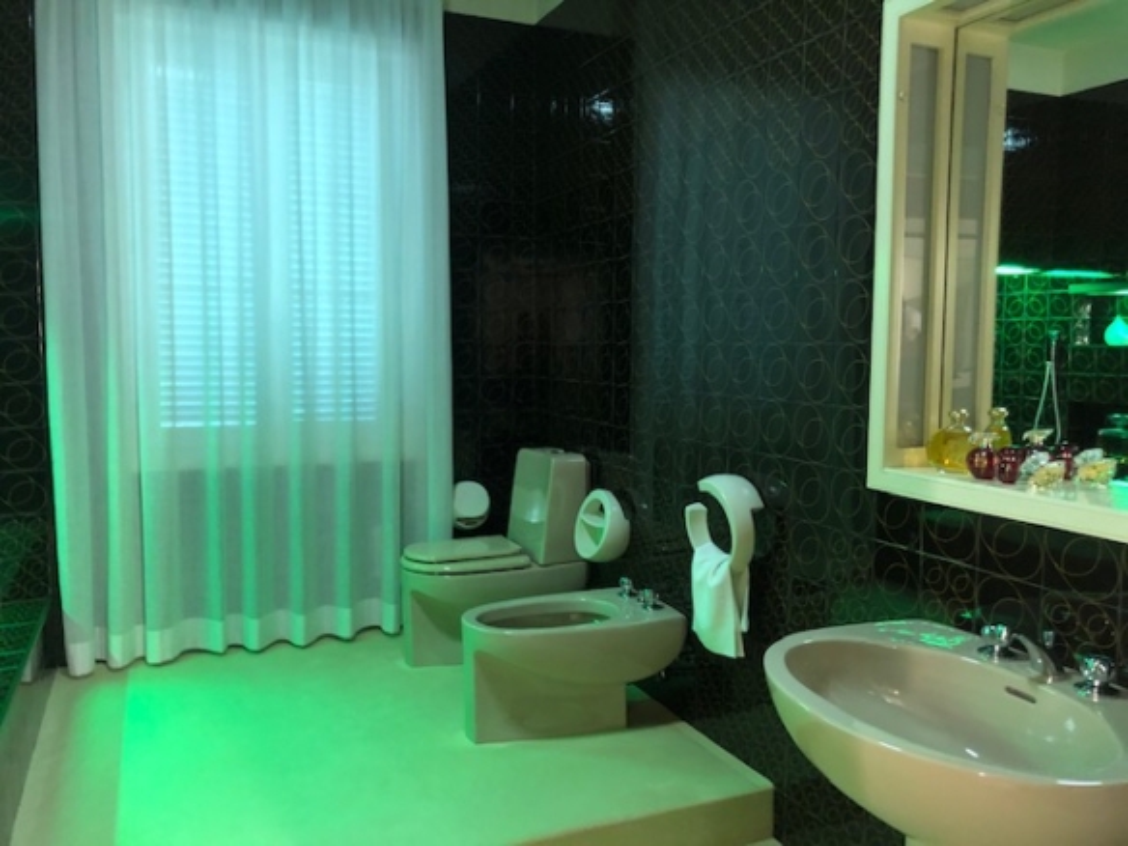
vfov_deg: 49.7
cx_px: 564
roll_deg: +0.2
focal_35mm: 28
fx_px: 912
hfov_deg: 63.4
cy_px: 423
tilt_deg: -6.0
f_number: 1.8
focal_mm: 4
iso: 100
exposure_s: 1/9
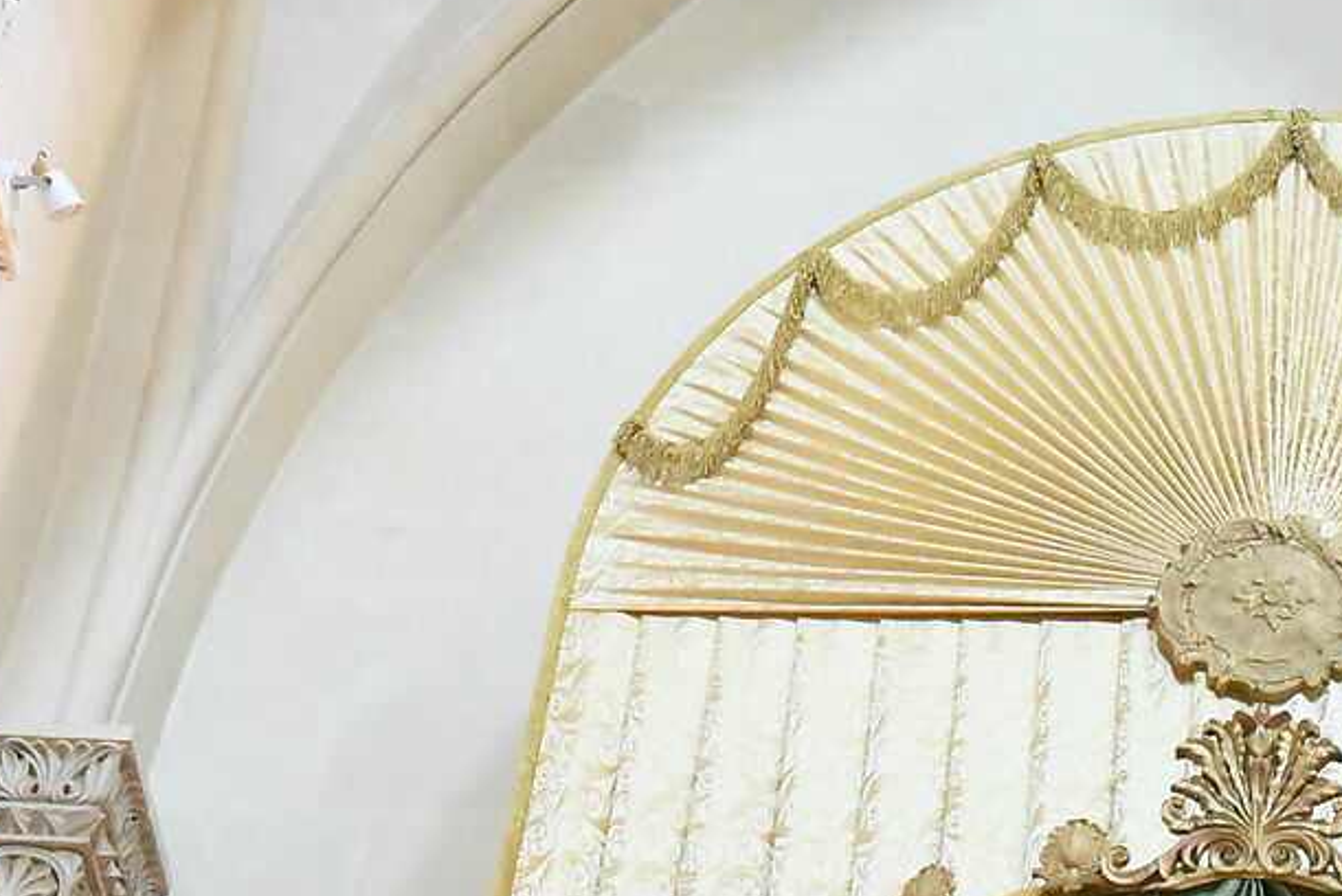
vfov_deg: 12.4
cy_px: 248
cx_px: 1302
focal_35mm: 110
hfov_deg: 18.2
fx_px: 4102
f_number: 8
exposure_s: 1/60
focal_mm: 28
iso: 12800
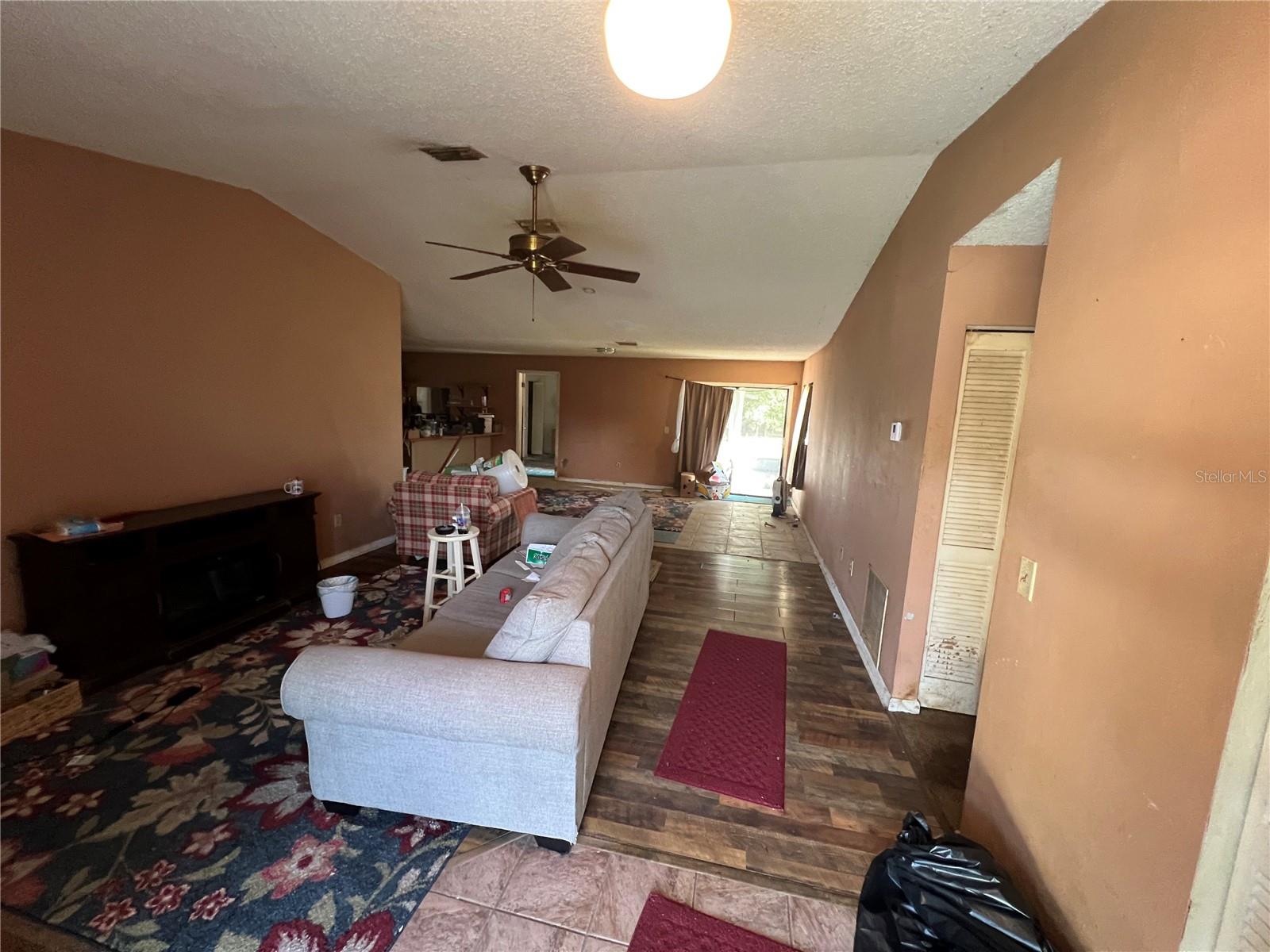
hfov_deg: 106.2
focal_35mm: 13
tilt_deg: -8.5
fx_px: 477
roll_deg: -3.5
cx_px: 635
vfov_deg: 89.9
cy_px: 476
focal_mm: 1.57
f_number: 1.8
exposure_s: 1/60
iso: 400
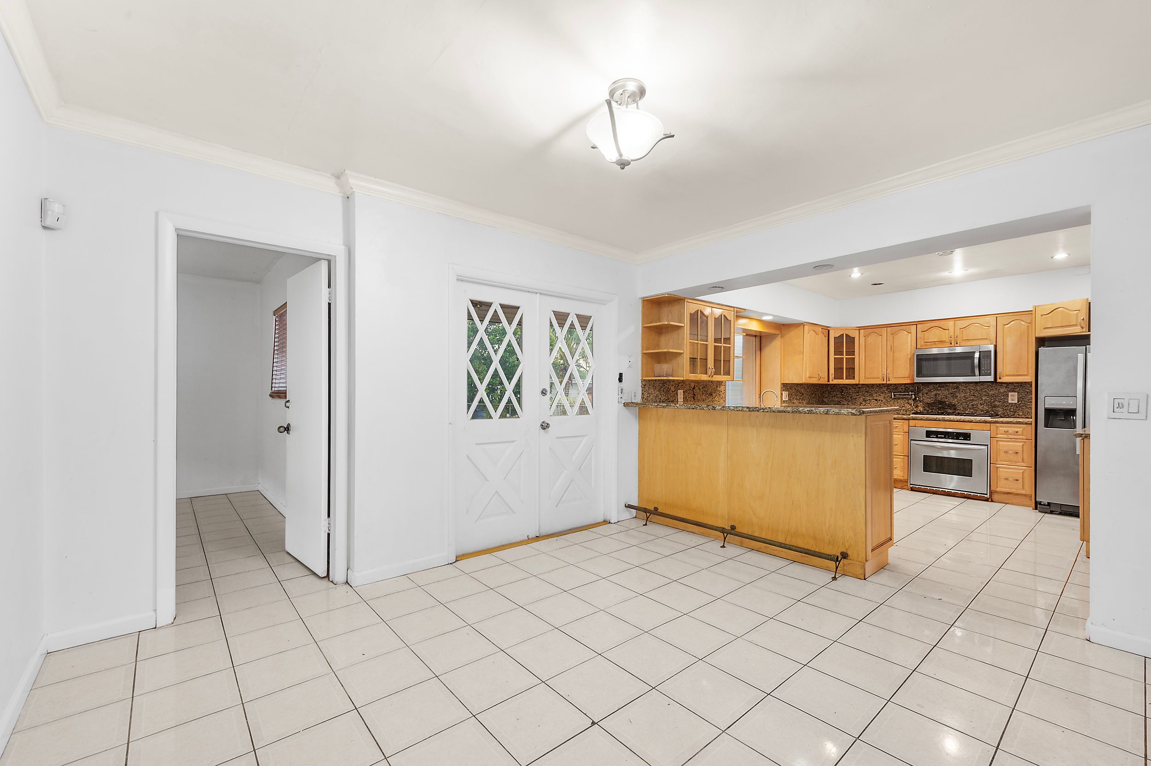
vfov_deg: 77.2
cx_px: 576
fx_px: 479
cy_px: 383
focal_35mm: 15
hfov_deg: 100.4
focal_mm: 15
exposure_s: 1.3
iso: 400
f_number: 8
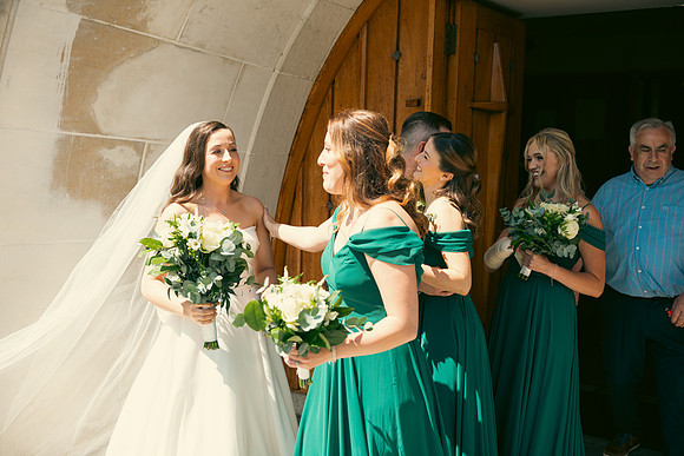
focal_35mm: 38
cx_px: 342
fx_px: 722
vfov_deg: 35.1
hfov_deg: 50.7
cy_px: 228
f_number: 3.5
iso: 100
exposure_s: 1/500
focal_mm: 38
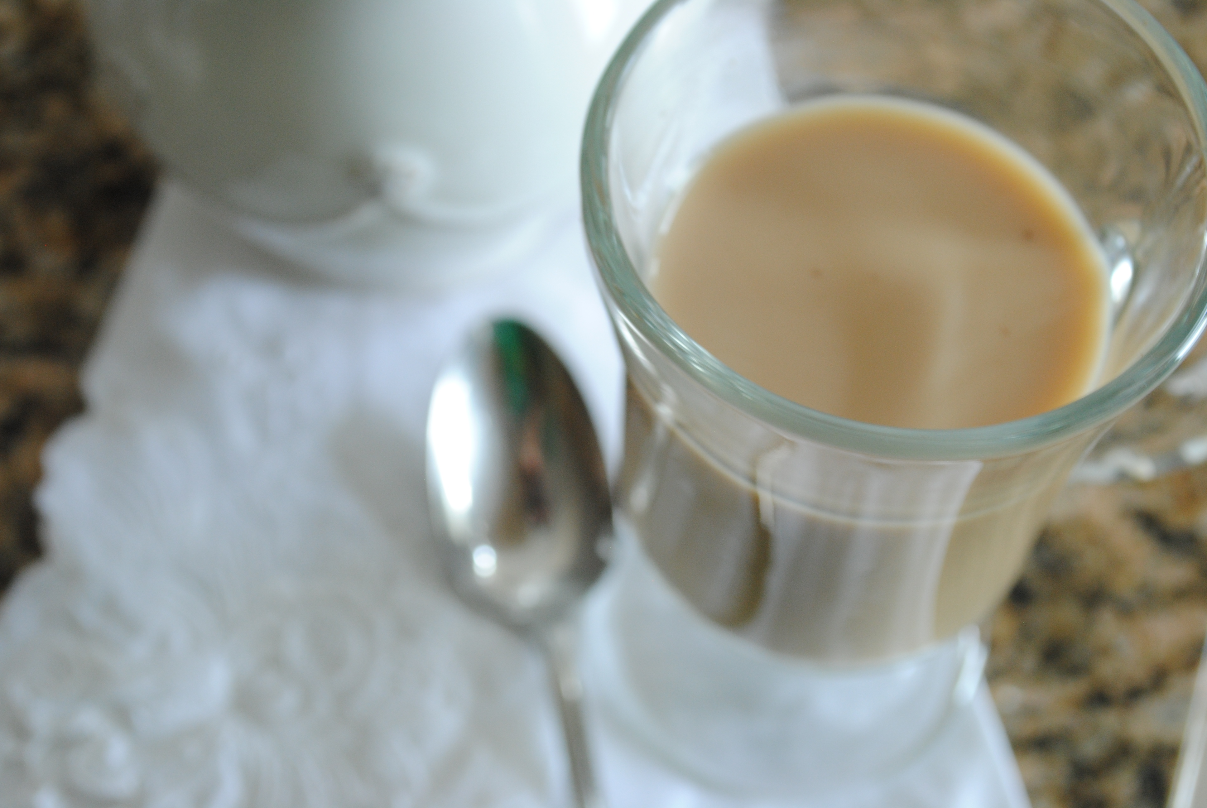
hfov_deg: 33.4
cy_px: 404
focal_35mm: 60
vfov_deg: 22.7
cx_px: 604
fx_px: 2014
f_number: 5.6
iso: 400
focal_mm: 40
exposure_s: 1/6
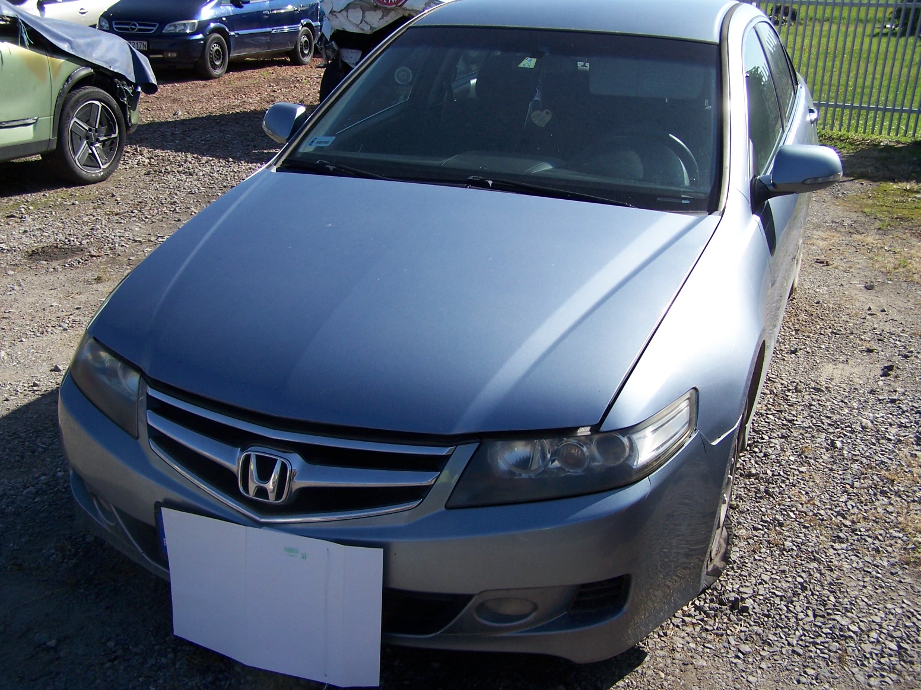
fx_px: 1011
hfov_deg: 49.0
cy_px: 345
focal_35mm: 38
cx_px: 460
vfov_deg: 37.7
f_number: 2.8
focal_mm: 6.3
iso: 80
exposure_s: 1/800
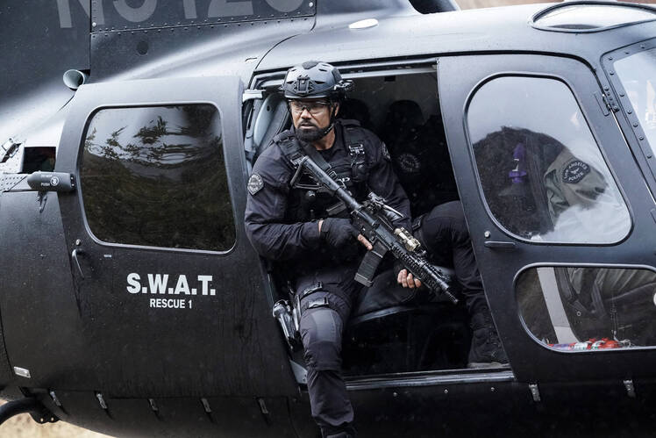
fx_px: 4501
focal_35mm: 247
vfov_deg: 5.6
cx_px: 328
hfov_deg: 8.3
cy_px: 219
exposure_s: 1/400
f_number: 9
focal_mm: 247
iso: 10000
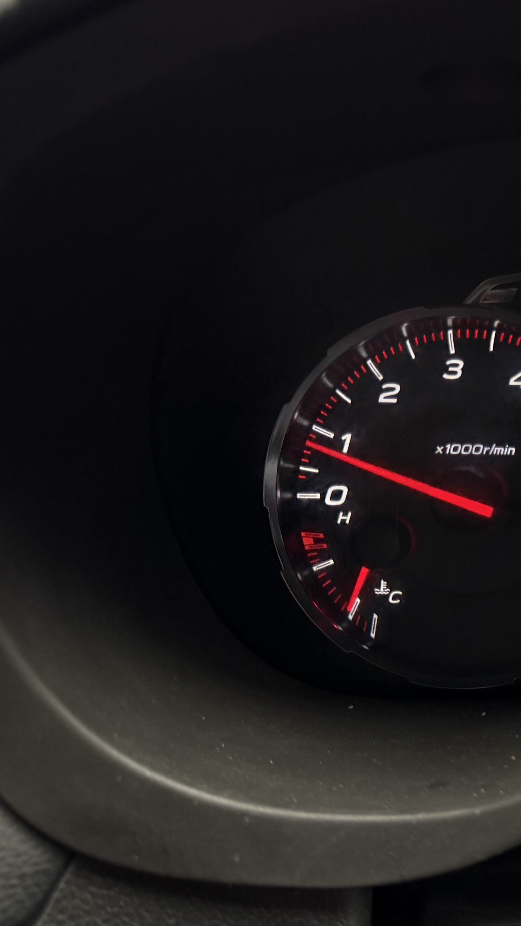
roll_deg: -0.7
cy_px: 447
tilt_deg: -20.1
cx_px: 763
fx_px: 1155
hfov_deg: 21.6
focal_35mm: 47
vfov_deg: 43.7
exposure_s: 1/212
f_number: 1.78
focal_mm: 6.76
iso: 200
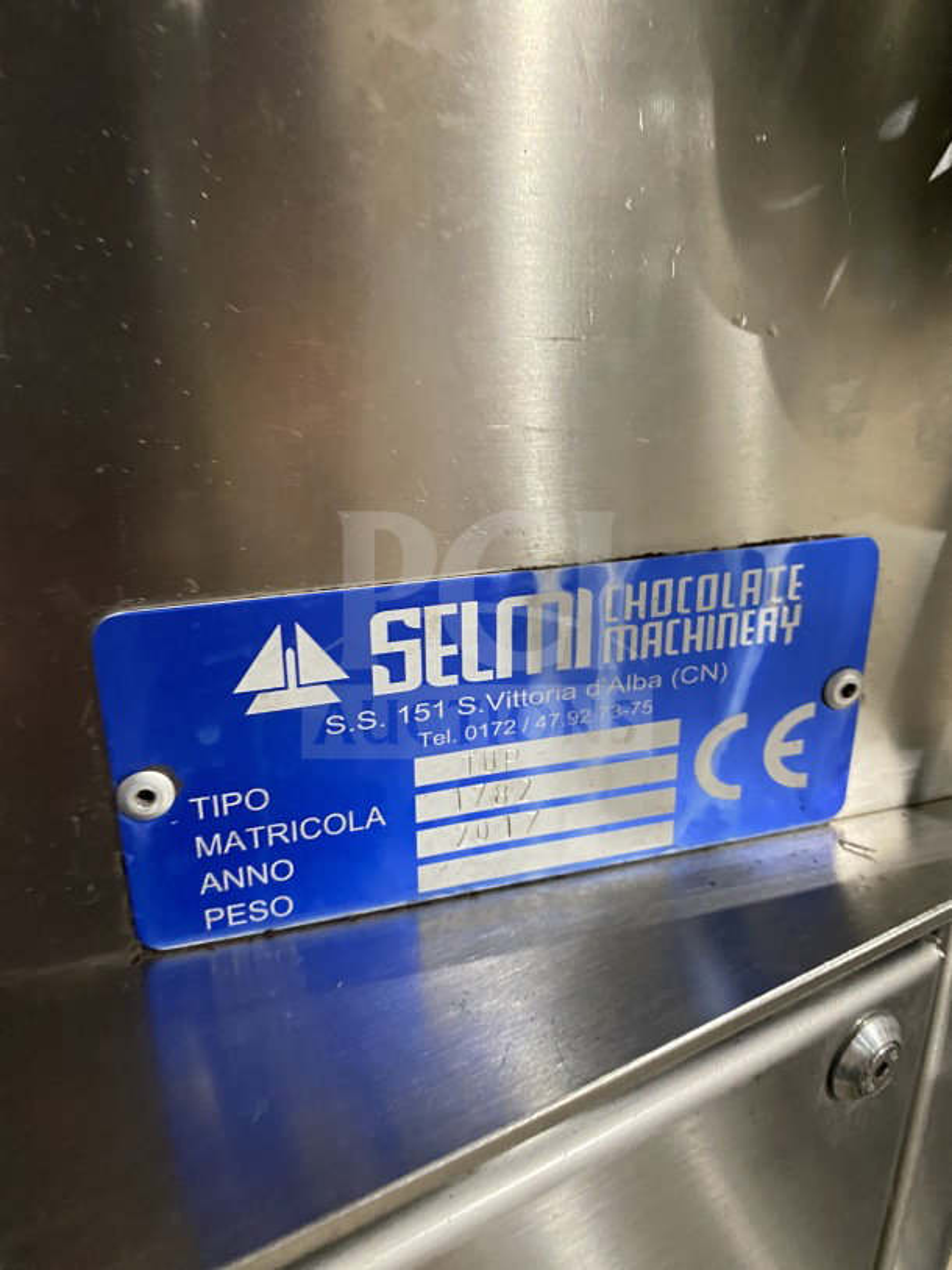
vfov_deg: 69.4
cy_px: 635
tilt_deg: -17.6
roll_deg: -1.9
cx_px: 476
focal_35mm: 25
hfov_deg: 54.9
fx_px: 916
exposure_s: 1/43
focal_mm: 4.25
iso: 500
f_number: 1.8
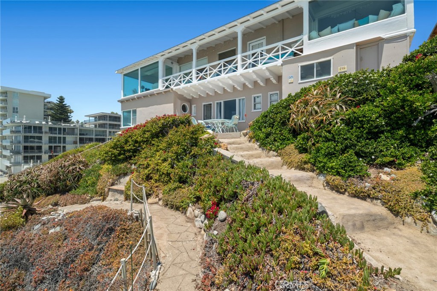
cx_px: 218
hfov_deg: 96.8
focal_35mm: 16
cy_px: 146
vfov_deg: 73.7
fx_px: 194
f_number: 9
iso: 100
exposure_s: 1/125
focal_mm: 16
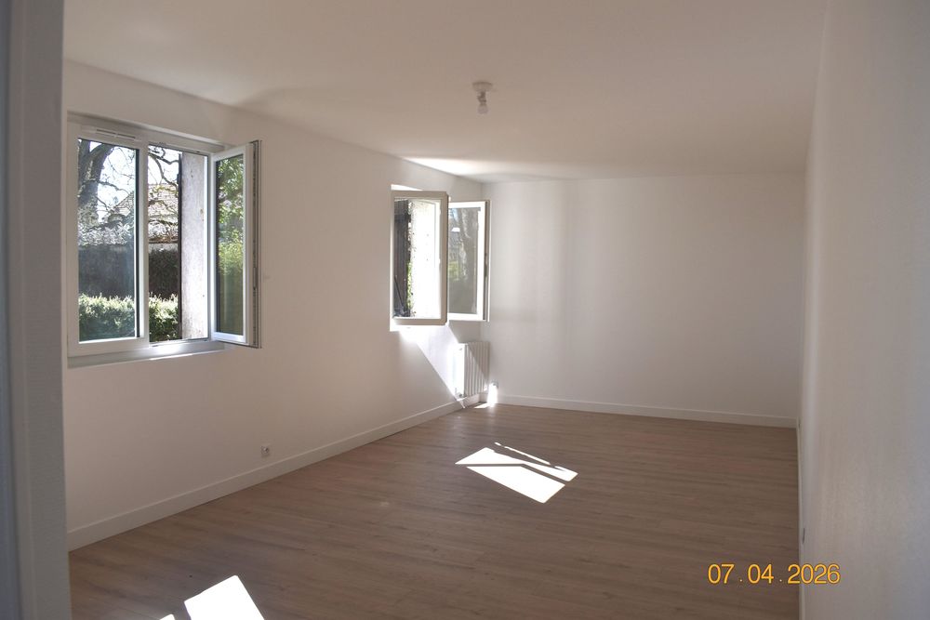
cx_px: 465
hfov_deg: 67.4
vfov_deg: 47.9
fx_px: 698
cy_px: 310
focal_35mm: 27
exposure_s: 1/250
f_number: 7.1
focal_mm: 18
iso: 200
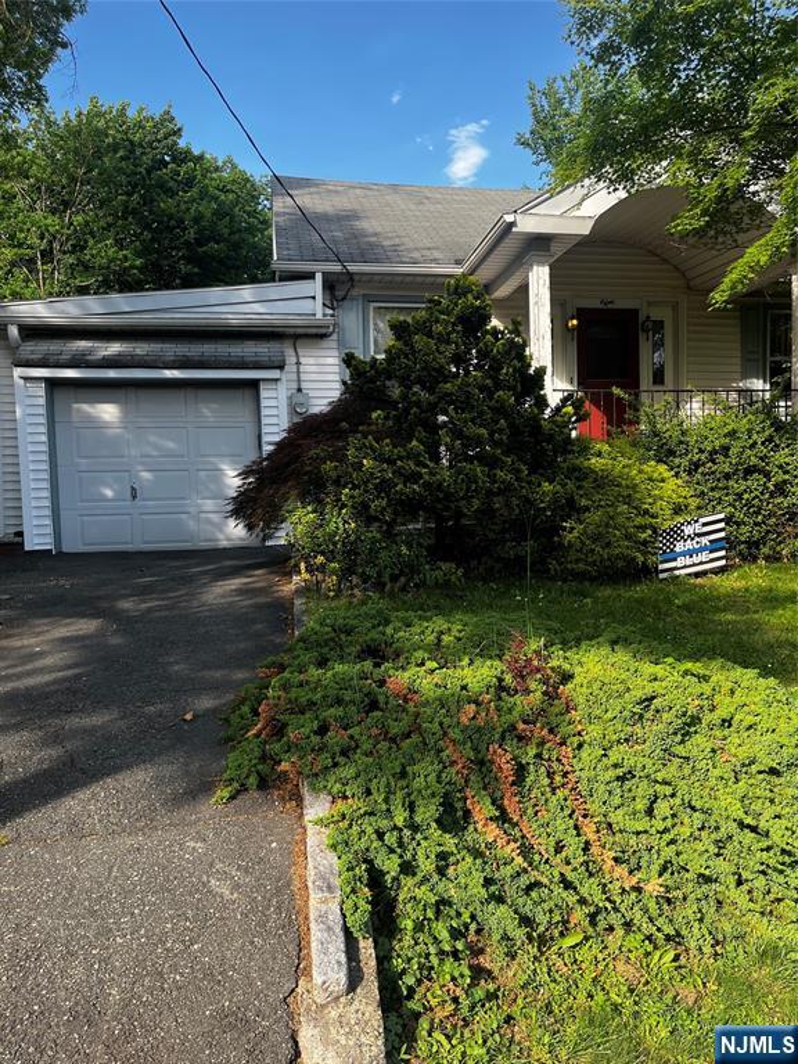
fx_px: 799
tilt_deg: -1.5
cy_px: 532
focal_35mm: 26
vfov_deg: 67.3
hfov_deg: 53.1
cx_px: 399
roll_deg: +1.6
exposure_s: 1/696
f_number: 1.6
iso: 50
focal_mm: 5.1
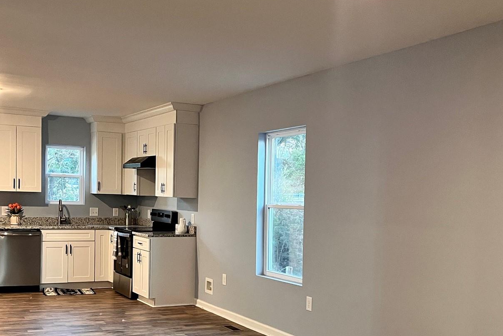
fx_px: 643
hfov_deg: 42.7
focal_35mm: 46
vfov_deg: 28.9
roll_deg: -1.3
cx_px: 226
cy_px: 242
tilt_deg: -5.1
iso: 400
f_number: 1.6
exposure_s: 1/60
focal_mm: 5.1
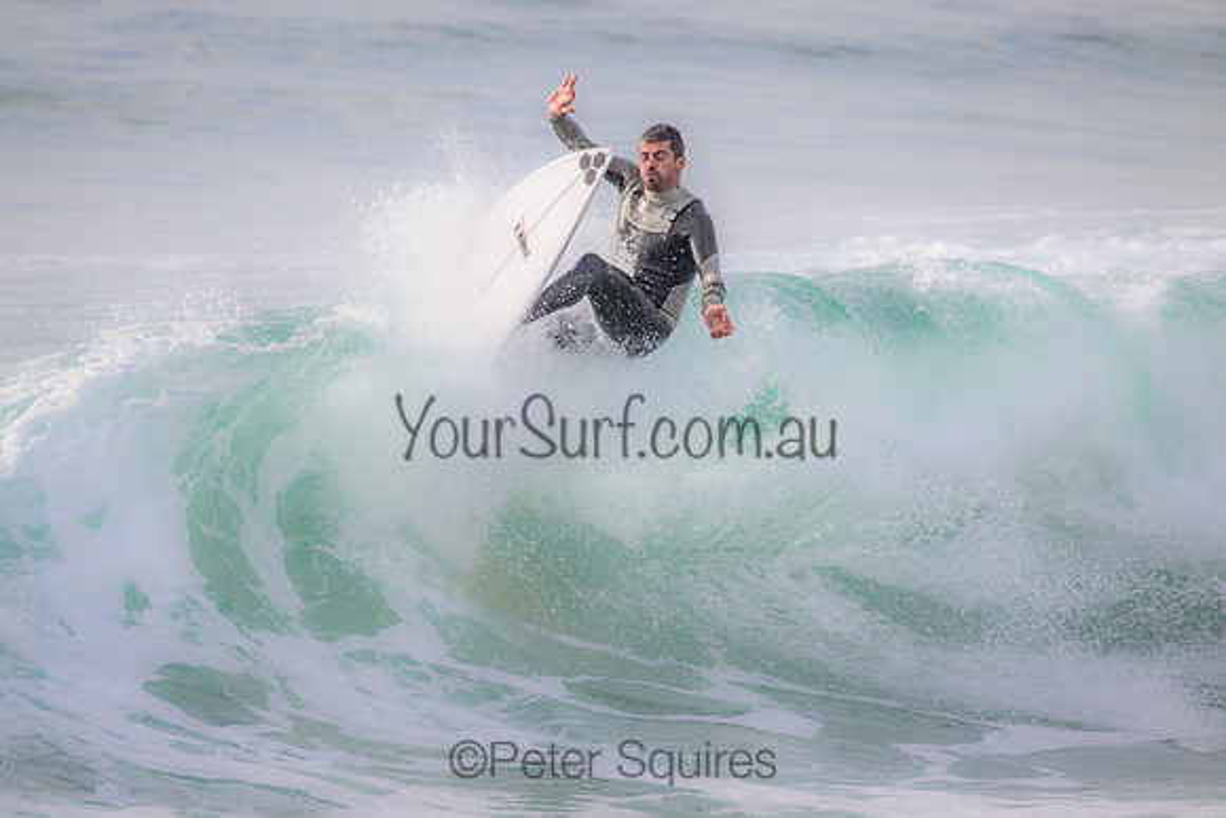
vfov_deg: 1.9
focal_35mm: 720
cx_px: 613
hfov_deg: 2.9
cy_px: 409
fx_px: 24525
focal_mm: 720
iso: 2000
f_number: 11
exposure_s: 1/1600
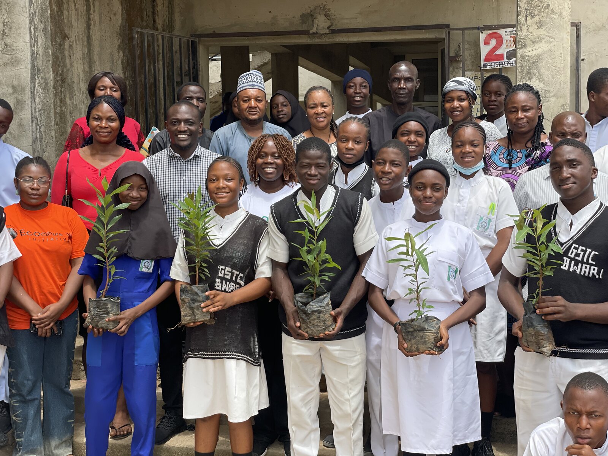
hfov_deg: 36.8
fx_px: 913
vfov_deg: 28.0
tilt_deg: -3.6
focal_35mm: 52
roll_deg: +0.9
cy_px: 228
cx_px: 304
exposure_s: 1/1020
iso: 25
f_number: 2
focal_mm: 6
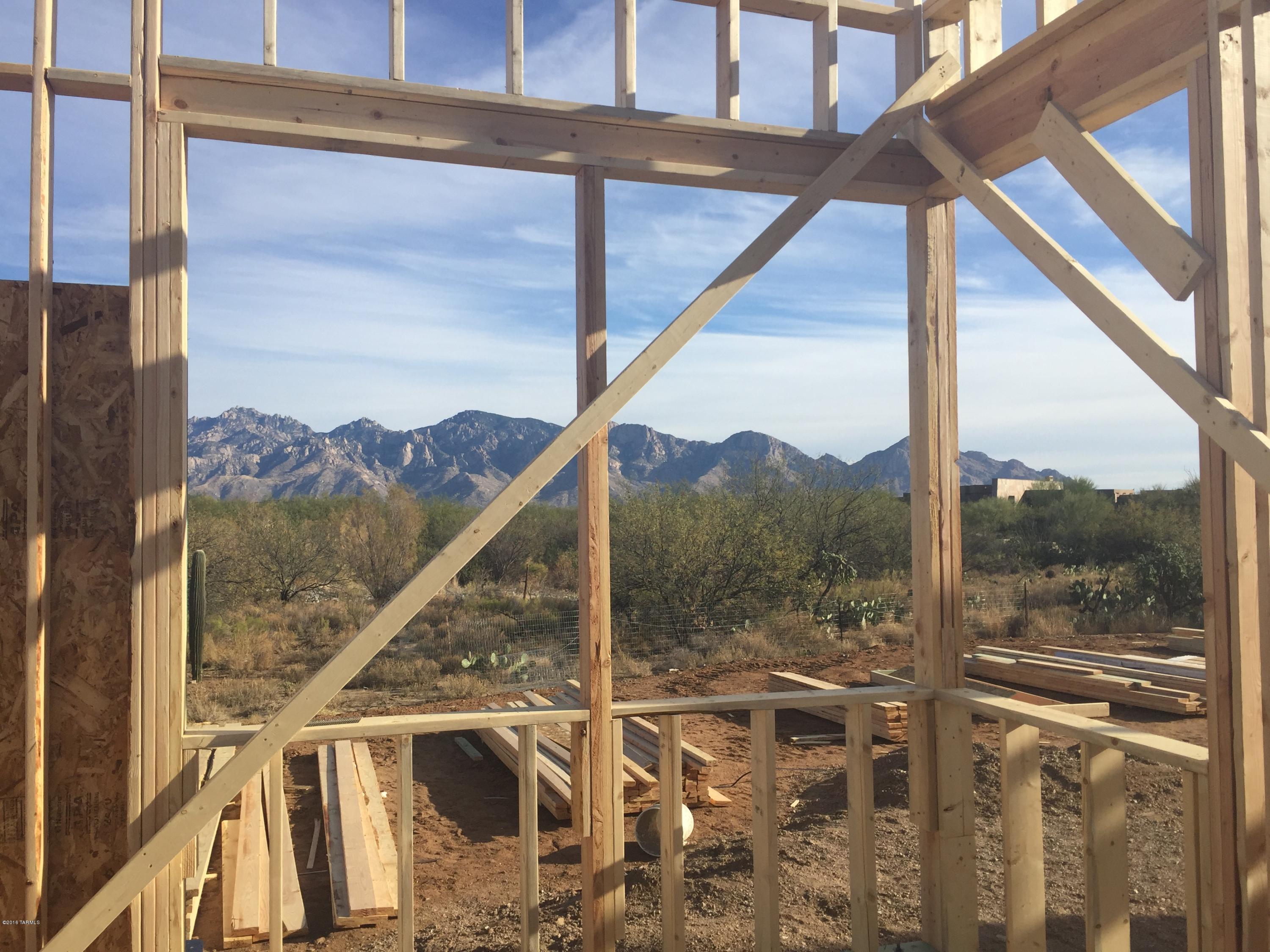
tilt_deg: +0.7
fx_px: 1064
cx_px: 635
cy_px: 476
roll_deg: +1.3
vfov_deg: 48.2
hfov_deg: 61.7
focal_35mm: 29
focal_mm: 4.15
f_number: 2.2
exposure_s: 1/2083
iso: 32
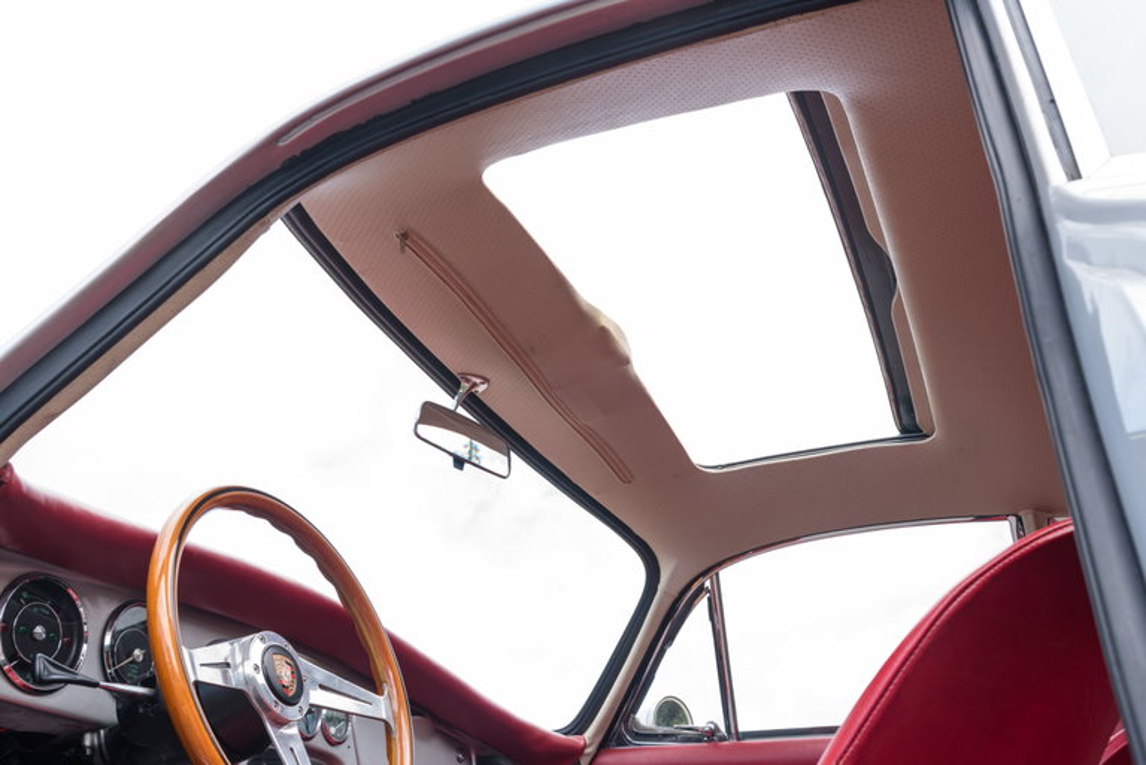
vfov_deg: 37.9
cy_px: 382
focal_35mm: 35
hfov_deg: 54.4
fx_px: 1115
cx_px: 573
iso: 400
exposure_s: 1/20
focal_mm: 35
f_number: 13
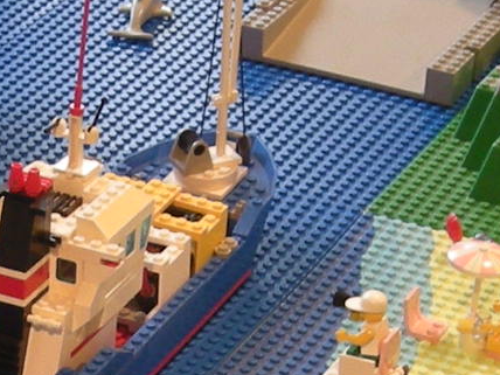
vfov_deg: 6.9
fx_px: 3062
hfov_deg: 9.3
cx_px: 8
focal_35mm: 212
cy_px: 554
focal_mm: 5.7
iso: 95
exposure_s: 1/7.9
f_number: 2.8
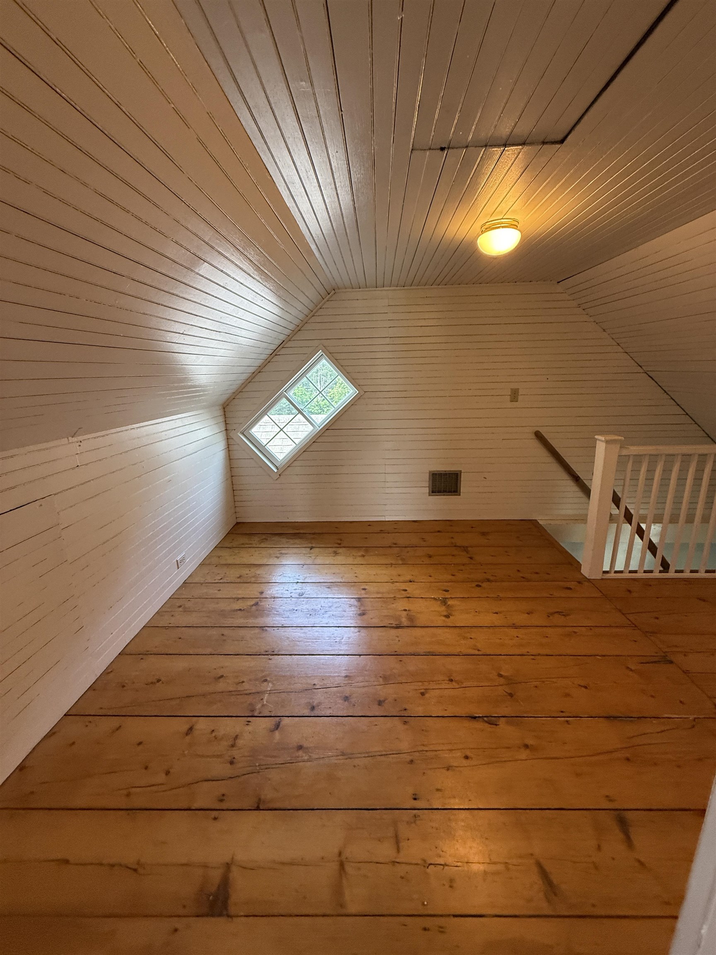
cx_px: 358
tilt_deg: -5.7
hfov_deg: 85.7
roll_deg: +1.5
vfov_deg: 102.1
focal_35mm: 14
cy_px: 478
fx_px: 386
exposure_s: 1/120
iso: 320
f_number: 2.2
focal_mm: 2.22
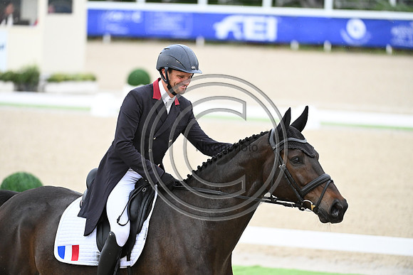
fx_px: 2983
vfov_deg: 5.3
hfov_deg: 7.9
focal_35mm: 260
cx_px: 206
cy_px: 138
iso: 4500
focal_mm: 260
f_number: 4.5
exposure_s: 1/1250
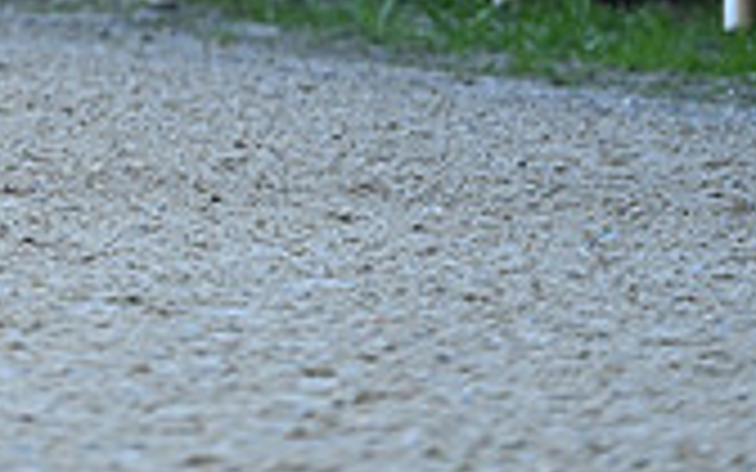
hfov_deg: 2.0
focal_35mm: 1056
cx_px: -70
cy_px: -796
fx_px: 21757
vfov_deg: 1.2
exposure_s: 1/800
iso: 1400
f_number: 5.6
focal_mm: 300
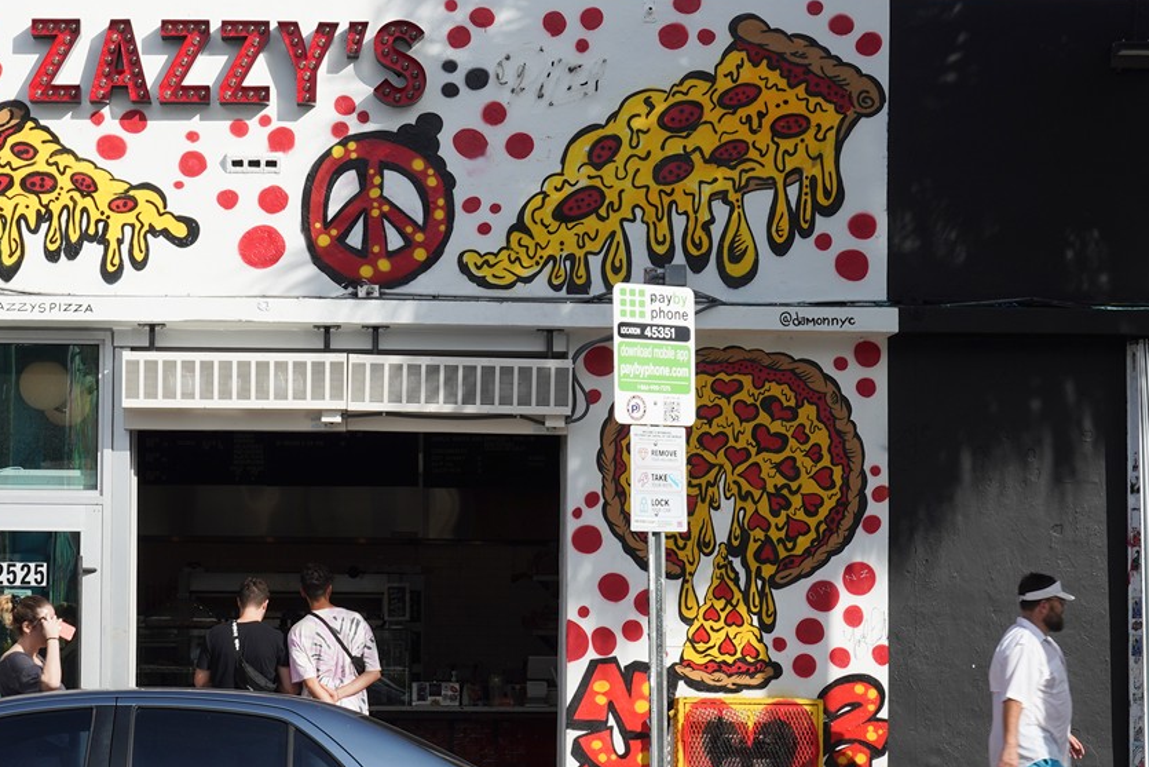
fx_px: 3288
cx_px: 388
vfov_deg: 13.3
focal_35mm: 103
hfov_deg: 19.8
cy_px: 442
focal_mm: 43
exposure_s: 1/100
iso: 100
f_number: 16
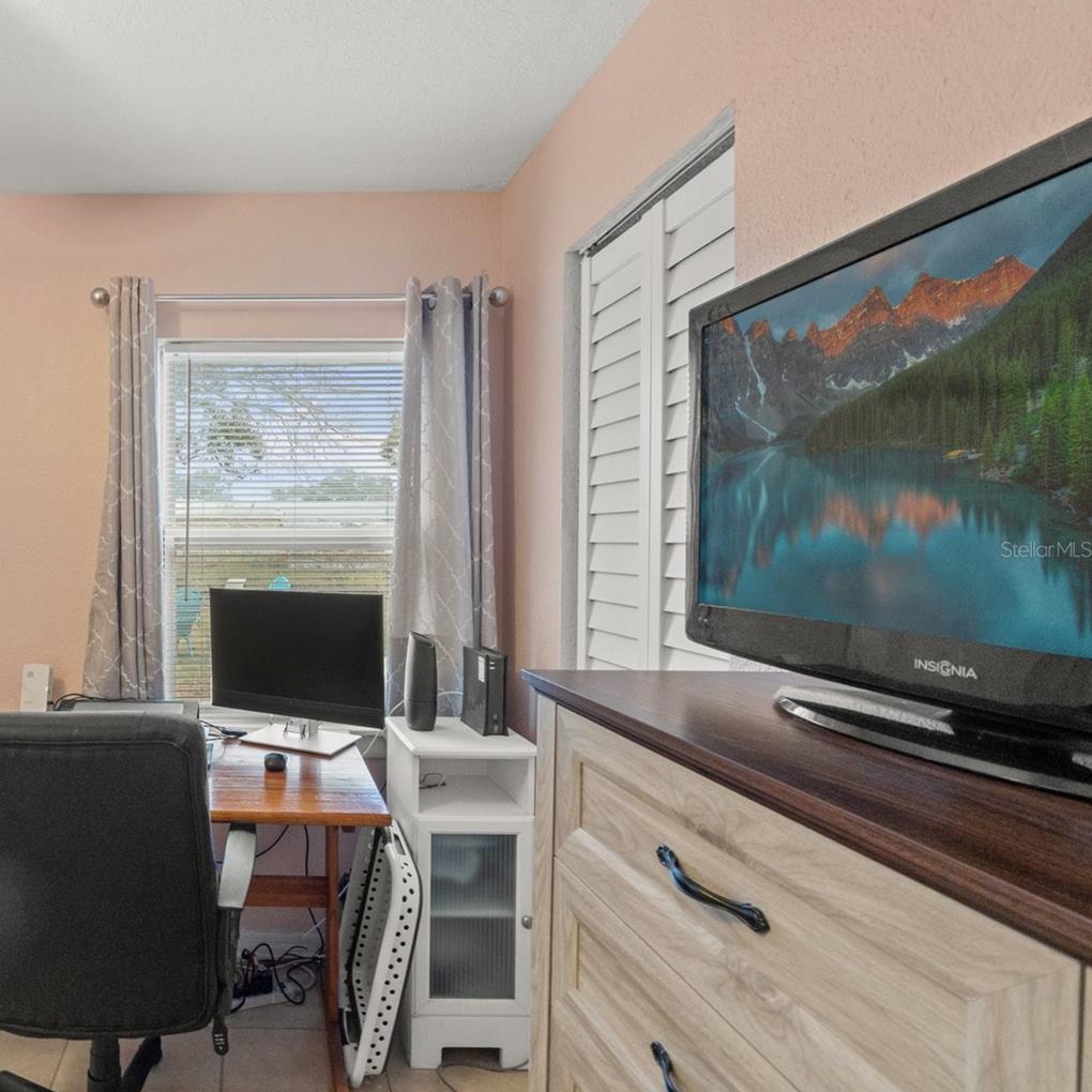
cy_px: 549
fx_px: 714
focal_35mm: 20
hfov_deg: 68.6
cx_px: 240
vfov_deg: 74.8
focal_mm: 10
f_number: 8
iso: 400
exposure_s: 1/5
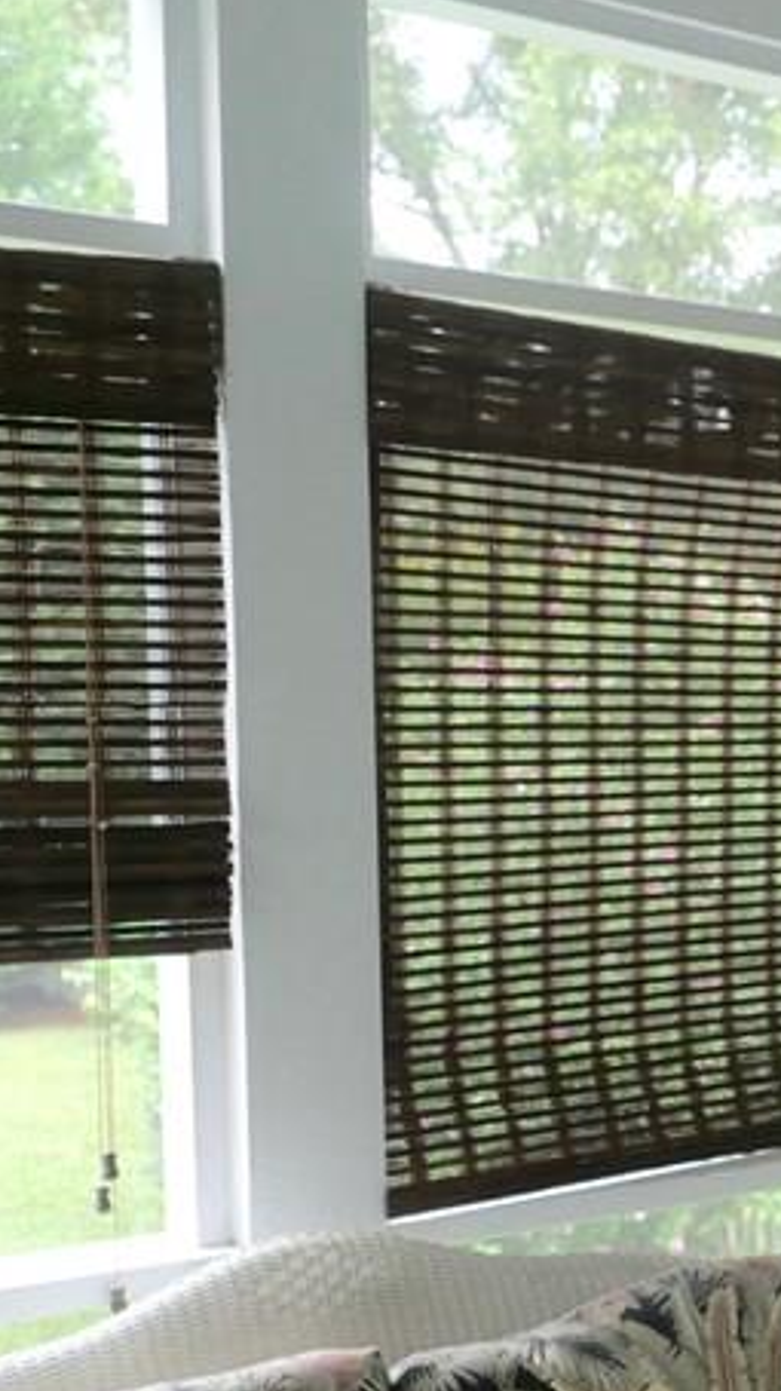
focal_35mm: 59
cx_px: 1311
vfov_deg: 35.3
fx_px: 2175
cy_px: 864
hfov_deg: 17.4
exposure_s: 1/125
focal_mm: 12
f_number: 2.8
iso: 200
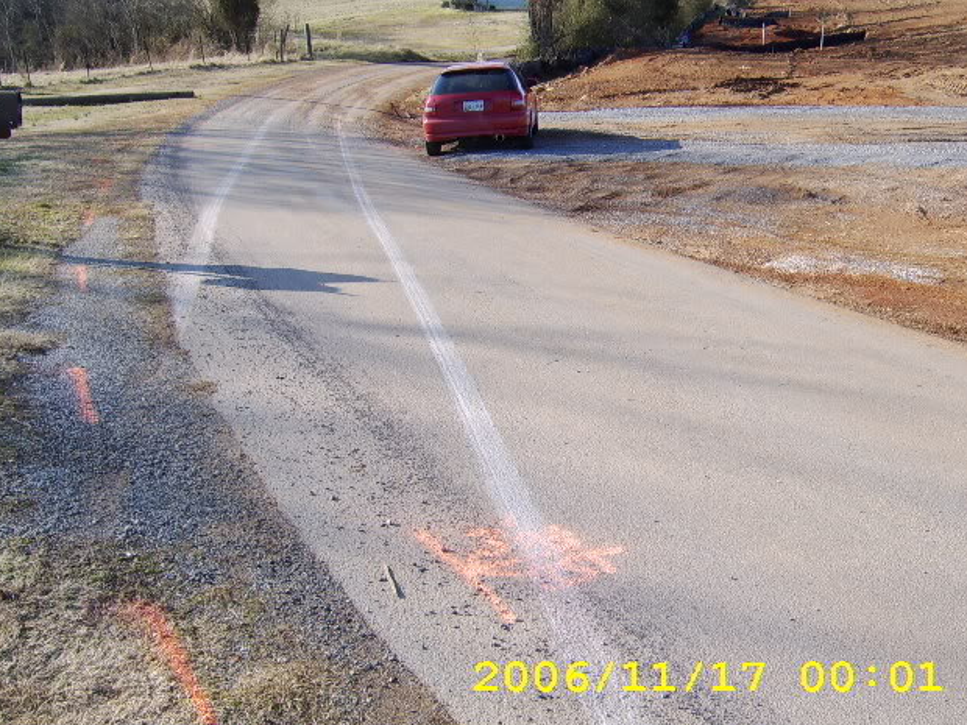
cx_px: 491
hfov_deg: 56.8
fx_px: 894
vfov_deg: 44.2
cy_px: 362
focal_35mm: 32
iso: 71
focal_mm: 8.13
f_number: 5.6
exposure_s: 1/136
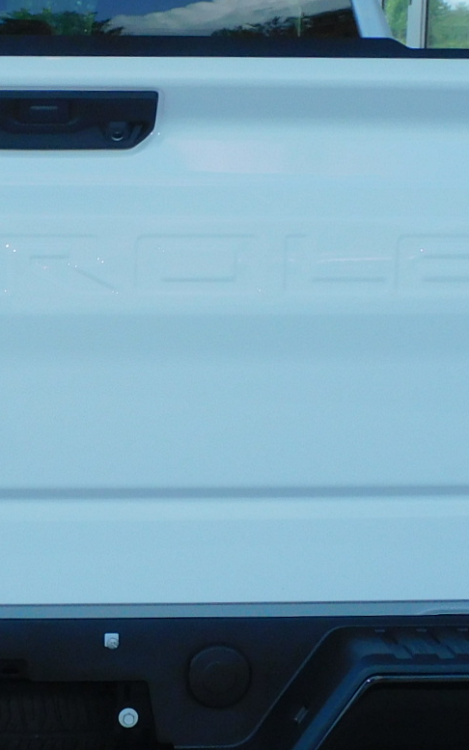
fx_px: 1901
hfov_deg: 13.9
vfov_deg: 22.3
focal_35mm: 93
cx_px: 27
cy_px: 366
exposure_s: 1/500
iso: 125
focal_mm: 5.4
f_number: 3.5
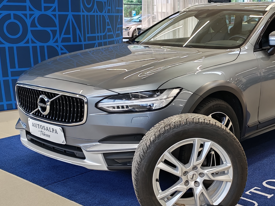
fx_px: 437
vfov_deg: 26.5
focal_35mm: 55
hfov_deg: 34.5
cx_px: 191
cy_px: 89
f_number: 1.9
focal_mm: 6.12
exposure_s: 1/100
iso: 320
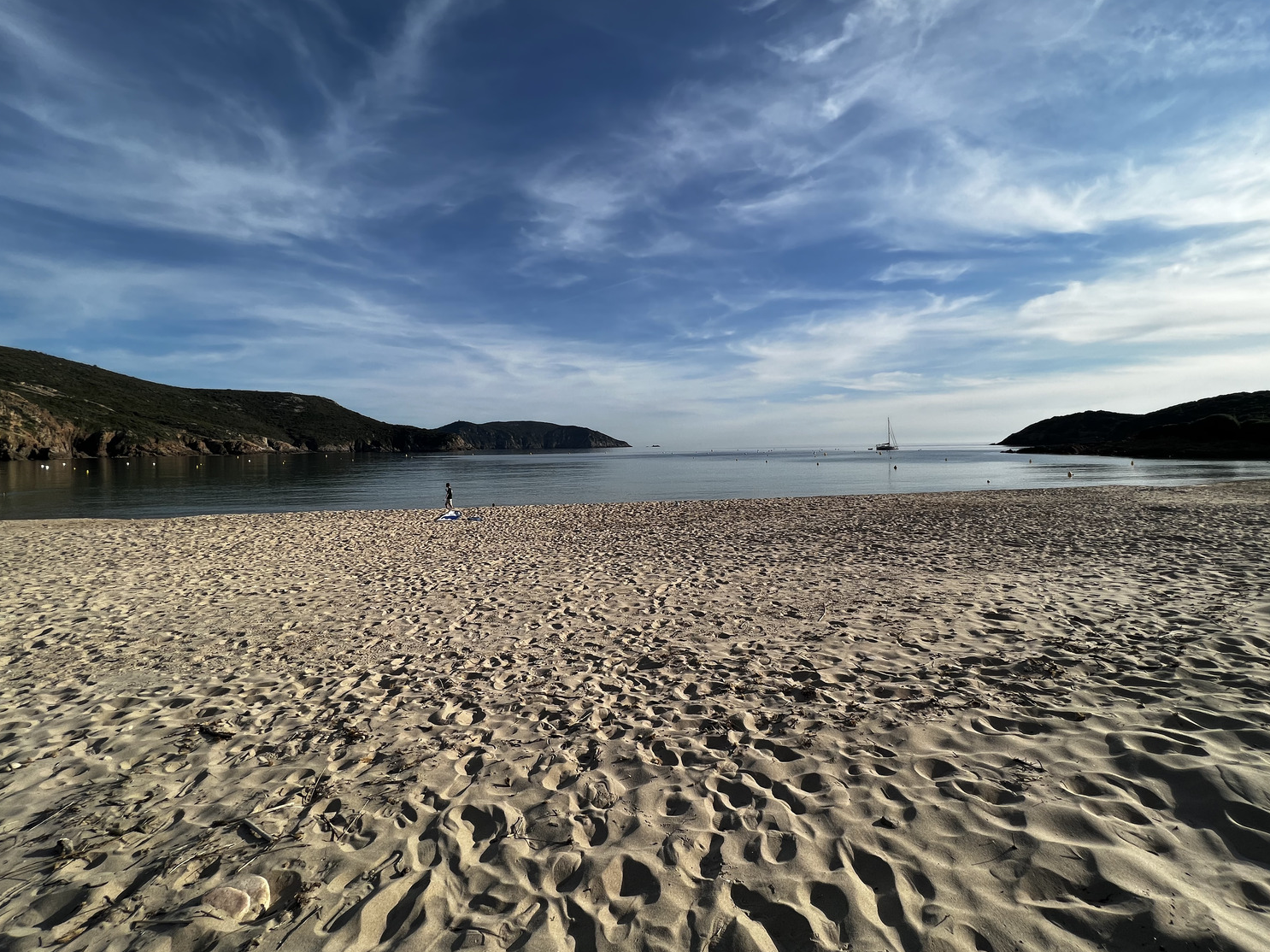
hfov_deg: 102.0
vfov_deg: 85.6
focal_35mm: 14
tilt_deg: +0.0
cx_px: 671
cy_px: 450
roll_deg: +0.6
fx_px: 514
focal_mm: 1.57
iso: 32
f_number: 1.8
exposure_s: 1/2660
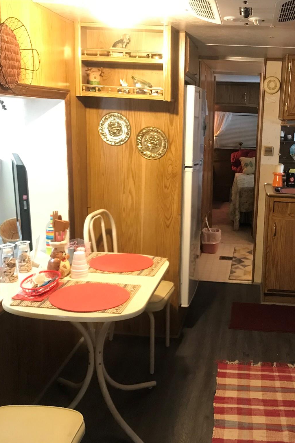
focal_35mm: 39
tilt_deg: -12.9
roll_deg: -1.5
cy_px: 222
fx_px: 479
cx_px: 221
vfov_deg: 49.5
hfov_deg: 33.5
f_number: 1.8
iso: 80
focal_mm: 3.99
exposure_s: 1/15
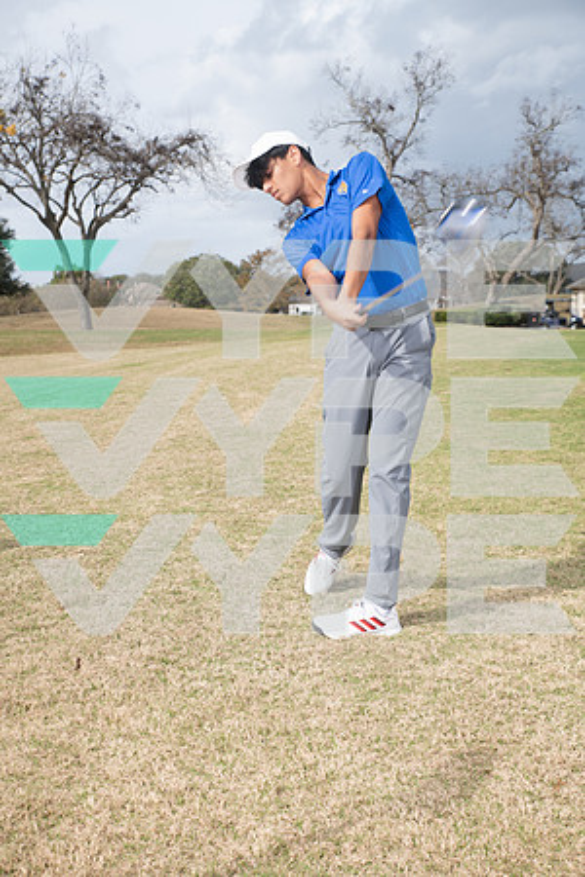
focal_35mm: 44
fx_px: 1072
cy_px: 438
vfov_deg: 44.5
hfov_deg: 30.5
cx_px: 292
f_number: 6.3
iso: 100
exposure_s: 1/400
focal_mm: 44
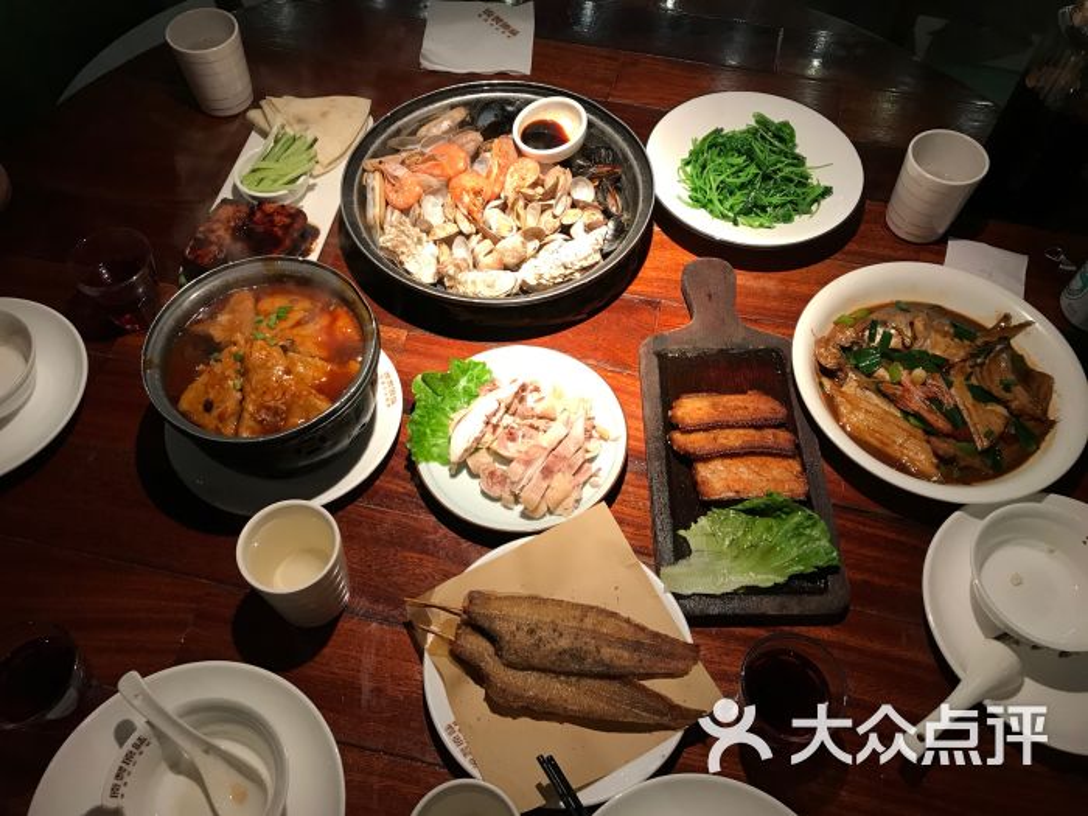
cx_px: 544
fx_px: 880
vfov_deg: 49.7
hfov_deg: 63.4
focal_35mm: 28
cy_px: 408
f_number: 1.8
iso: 40
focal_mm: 3.99
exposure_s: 1/20
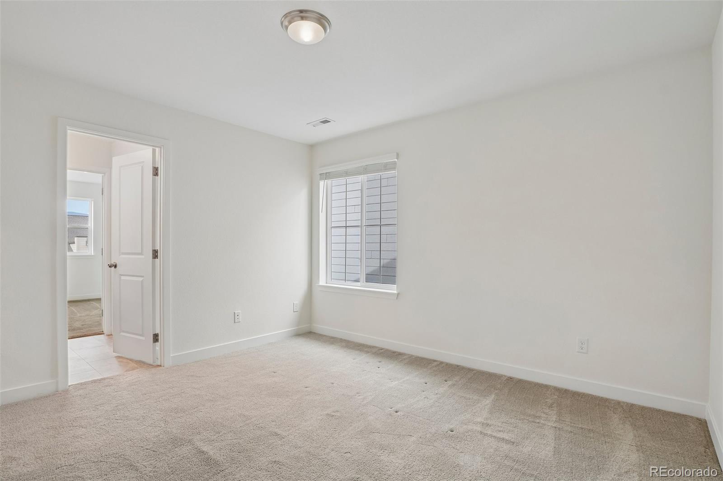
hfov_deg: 95.0
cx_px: 362
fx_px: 331
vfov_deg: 72.0
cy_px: 240
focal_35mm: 16
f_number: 8
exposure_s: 1/30
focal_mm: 11
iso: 320
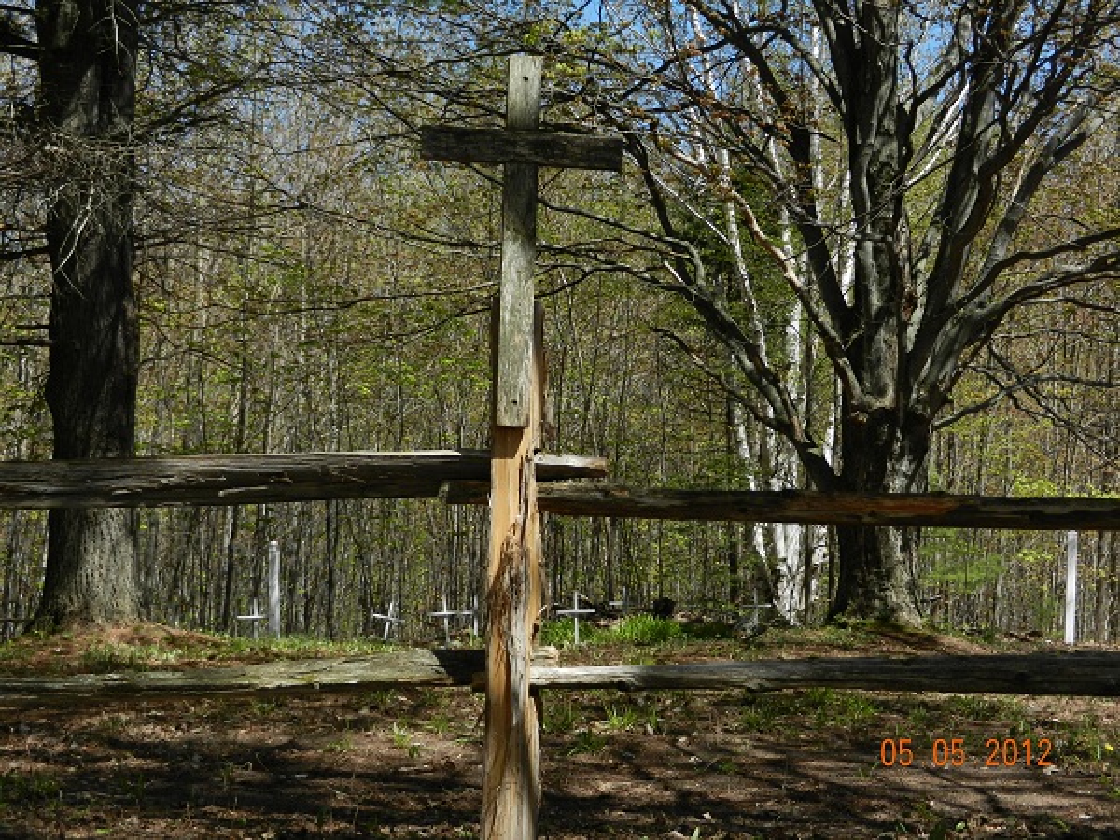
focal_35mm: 60
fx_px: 1941
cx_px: 560
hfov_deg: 32.2
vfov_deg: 24.4
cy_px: 420
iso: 160
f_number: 4.5
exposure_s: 1/800
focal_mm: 10.9
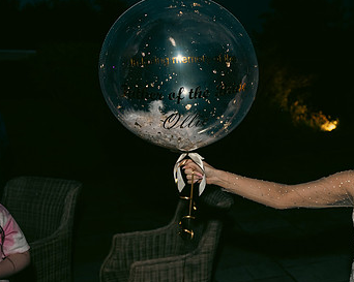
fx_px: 450
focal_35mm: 43
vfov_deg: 34.8
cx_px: 285
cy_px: 156
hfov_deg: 41.1
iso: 800
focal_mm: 27
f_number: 3.5
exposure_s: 1/160
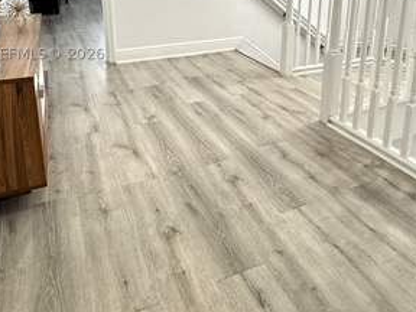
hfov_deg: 59.7
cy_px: 53
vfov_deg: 44.1
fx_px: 361
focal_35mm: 30
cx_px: 237
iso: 200
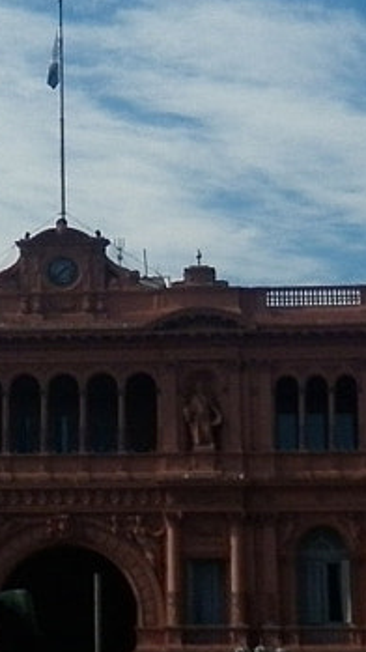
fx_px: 2418
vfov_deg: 15.2
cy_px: 127
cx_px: -162
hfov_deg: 8.5
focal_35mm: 140
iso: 80
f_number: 7.1
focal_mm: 5
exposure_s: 1/400
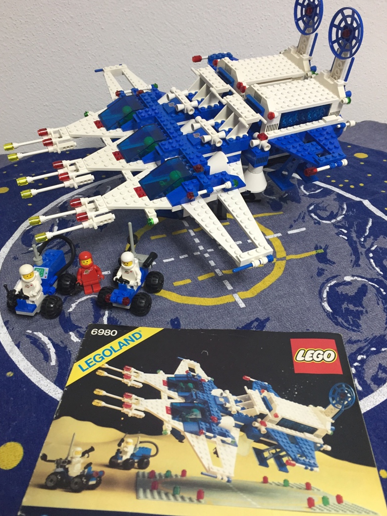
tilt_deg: -33.5
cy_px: 250
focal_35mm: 30
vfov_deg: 59.9
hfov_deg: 46.8
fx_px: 447
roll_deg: +3.9
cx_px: 188
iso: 160
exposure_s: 1/33
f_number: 2.2
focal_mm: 4.15
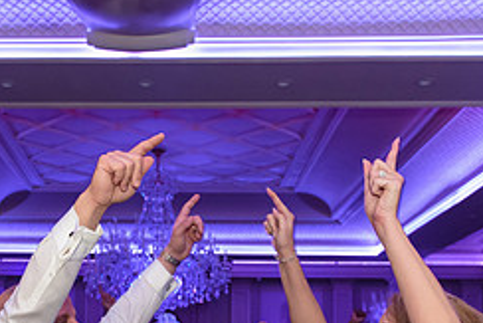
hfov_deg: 34.7
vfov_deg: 23.2
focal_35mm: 57
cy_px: 292
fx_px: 765
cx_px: 158
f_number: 3.2
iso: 3200
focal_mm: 24
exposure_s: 1/125
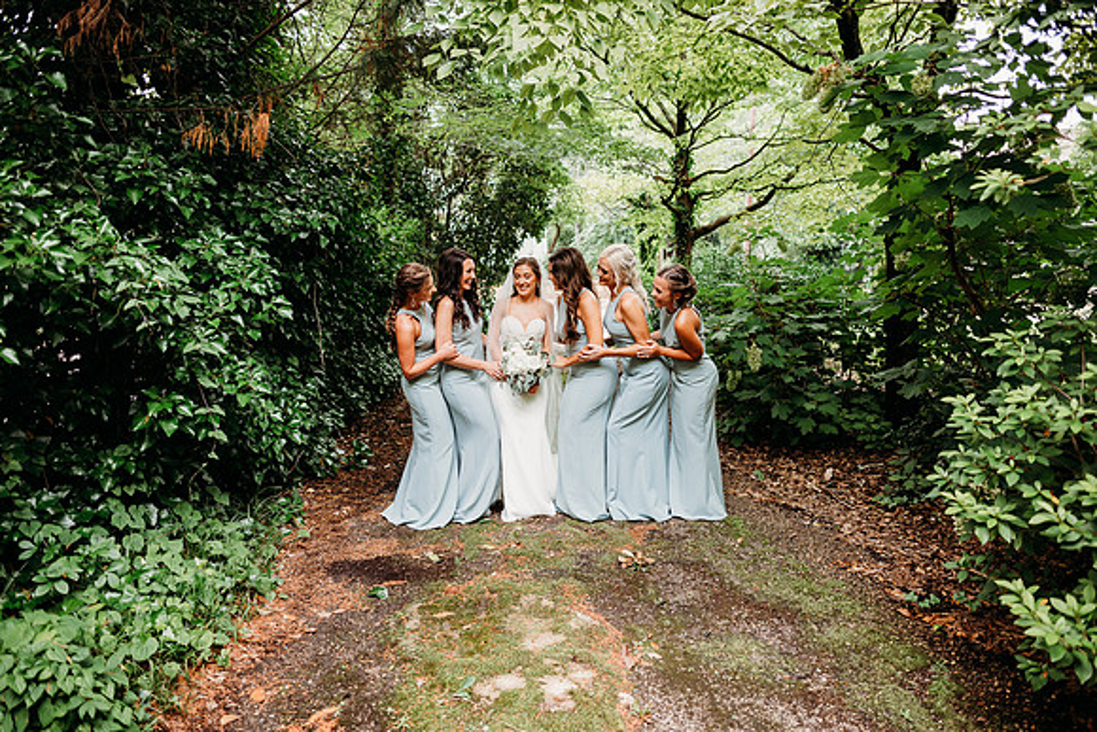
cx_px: 548
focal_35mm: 24
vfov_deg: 53.2
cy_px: 366
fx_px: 731
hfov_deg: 73.7
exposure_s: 1/160
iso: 160
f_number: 2.5
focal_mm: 24
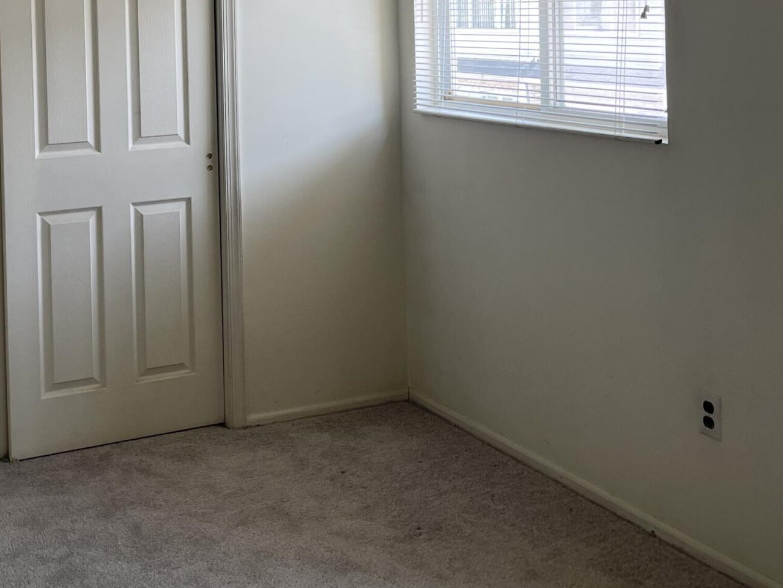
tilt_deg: -2.3
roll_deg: +0.8
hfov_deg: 37.4
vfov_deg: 27.7
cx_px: 213
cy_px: 23
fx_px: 1131
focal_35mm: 50
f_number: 1.6
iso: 64
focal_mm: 5.1
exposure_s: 1/120
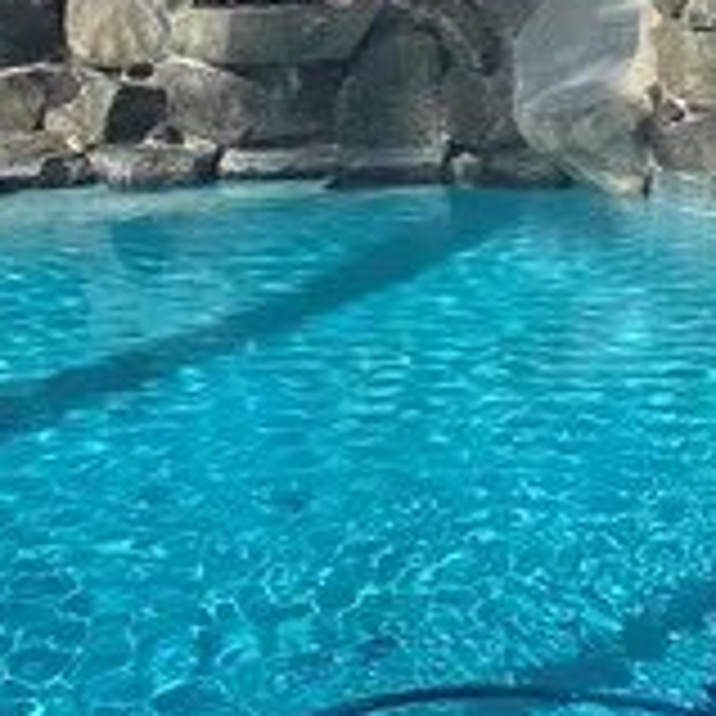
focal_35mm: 74
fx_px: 1732
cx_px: 158
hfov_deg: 23.1
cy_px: 297
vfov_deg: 23.3
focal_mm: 2.2
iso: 50
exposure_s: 1/2483
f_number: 2.2
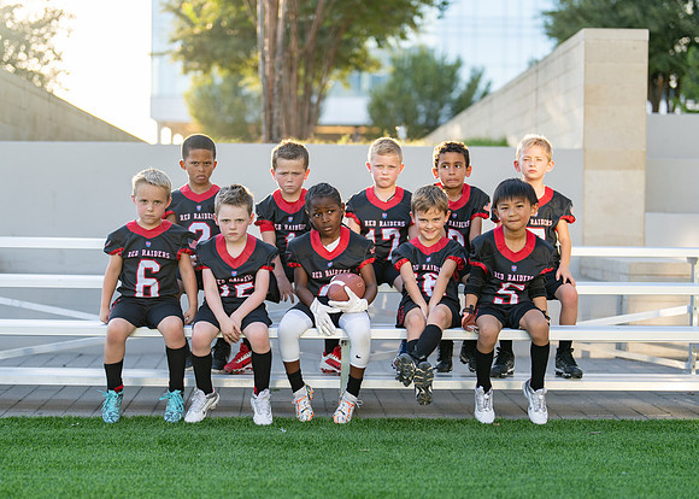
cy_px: 277
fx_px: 1273
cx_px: 345
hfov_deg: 30.7
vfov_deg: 22.2
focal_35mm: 64
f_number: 1.2
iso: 100
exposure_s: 1/1000
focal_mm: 50
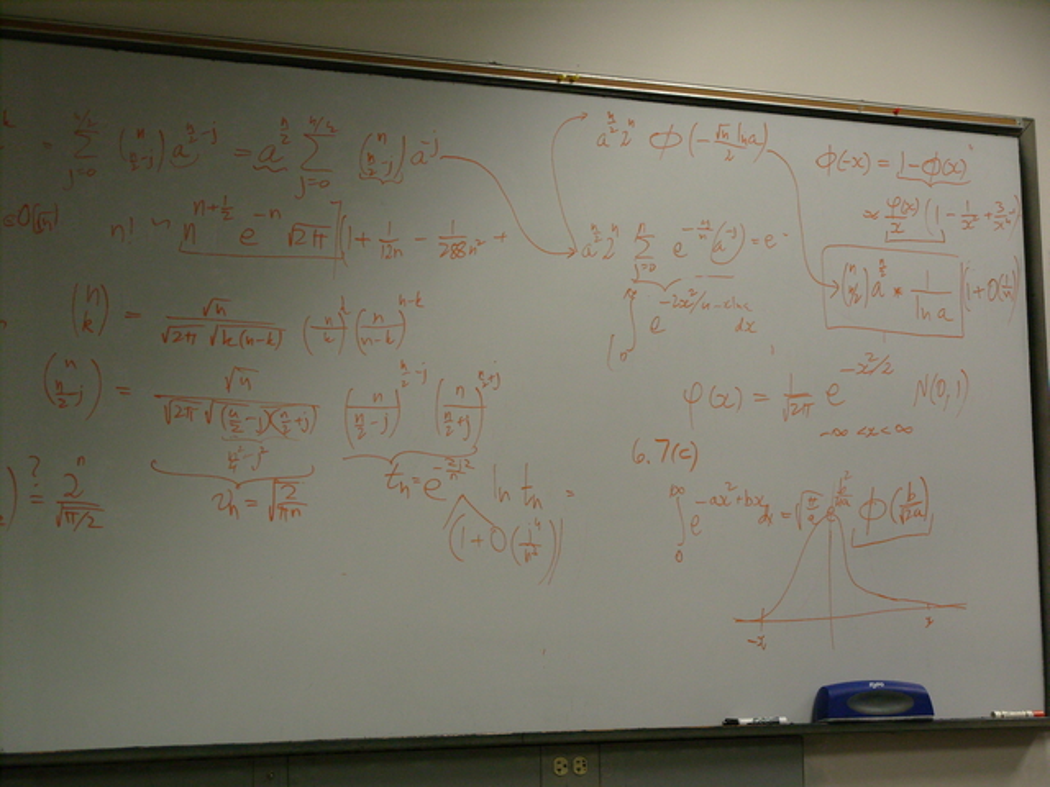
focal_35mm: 70
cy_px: 394
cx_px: 525
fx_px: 2123
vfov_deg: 21.0
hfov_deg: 27.8
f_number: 3.3
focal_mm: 15.5
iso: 200
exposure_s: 1/60
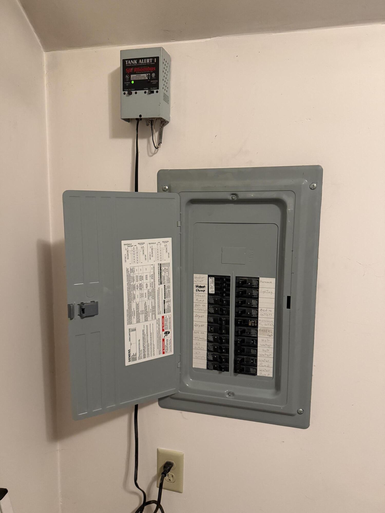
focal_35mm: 24
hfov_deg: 56.8
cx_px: 192
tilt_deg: -8.8
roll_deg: -0.8
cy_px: 256
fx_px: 356
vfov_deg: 71.6
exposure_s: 1/60
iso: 800
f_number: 1.78
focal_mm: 6.76
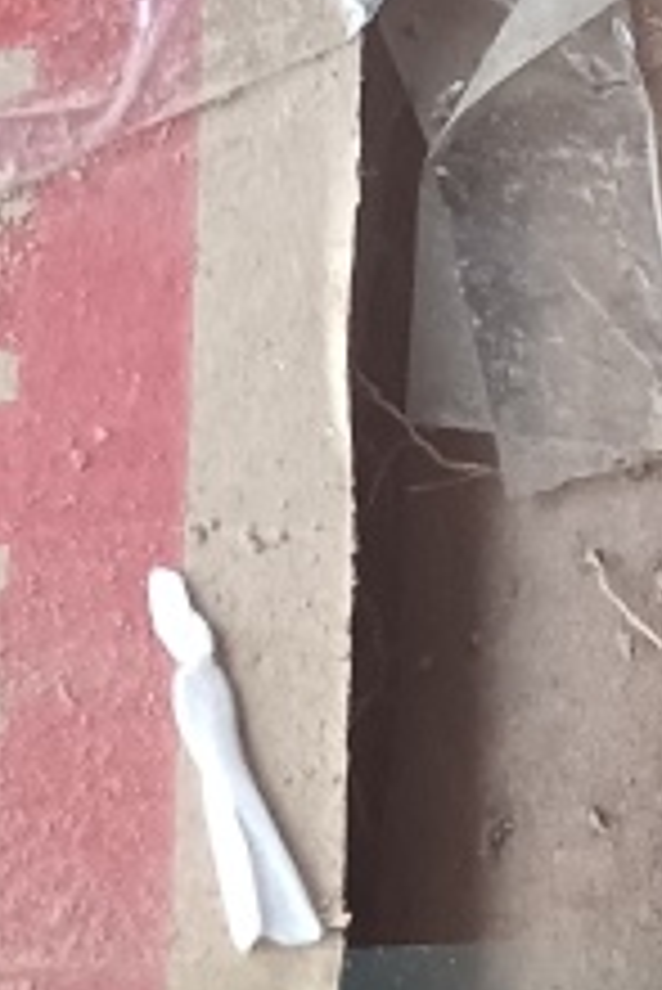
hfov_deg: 9.8
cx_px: 1319
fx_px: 3607
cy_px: 286
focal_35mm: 131
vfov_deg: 15.6
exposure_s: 1/100
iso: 1303
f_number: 1.8
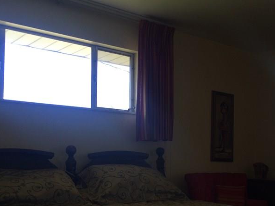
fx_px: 397
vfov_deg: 28.8
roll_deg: +0.2
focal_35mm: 50
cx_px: 190
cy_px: 141
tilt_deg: +1.7
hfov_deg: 37.6
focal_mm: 4.15
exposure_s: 1/84
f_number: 2.2
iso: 32
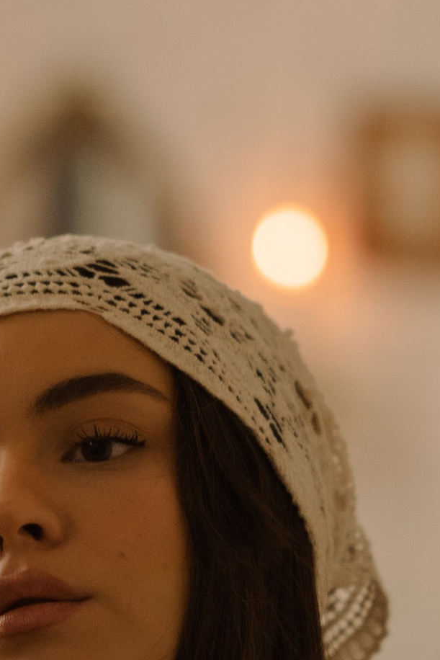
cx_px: -81
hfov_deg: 3.9
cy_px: 400
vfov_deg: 5.8
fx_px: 6524
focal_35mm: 356
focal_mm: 85
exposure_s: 1/200
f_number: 1.8
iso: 1000
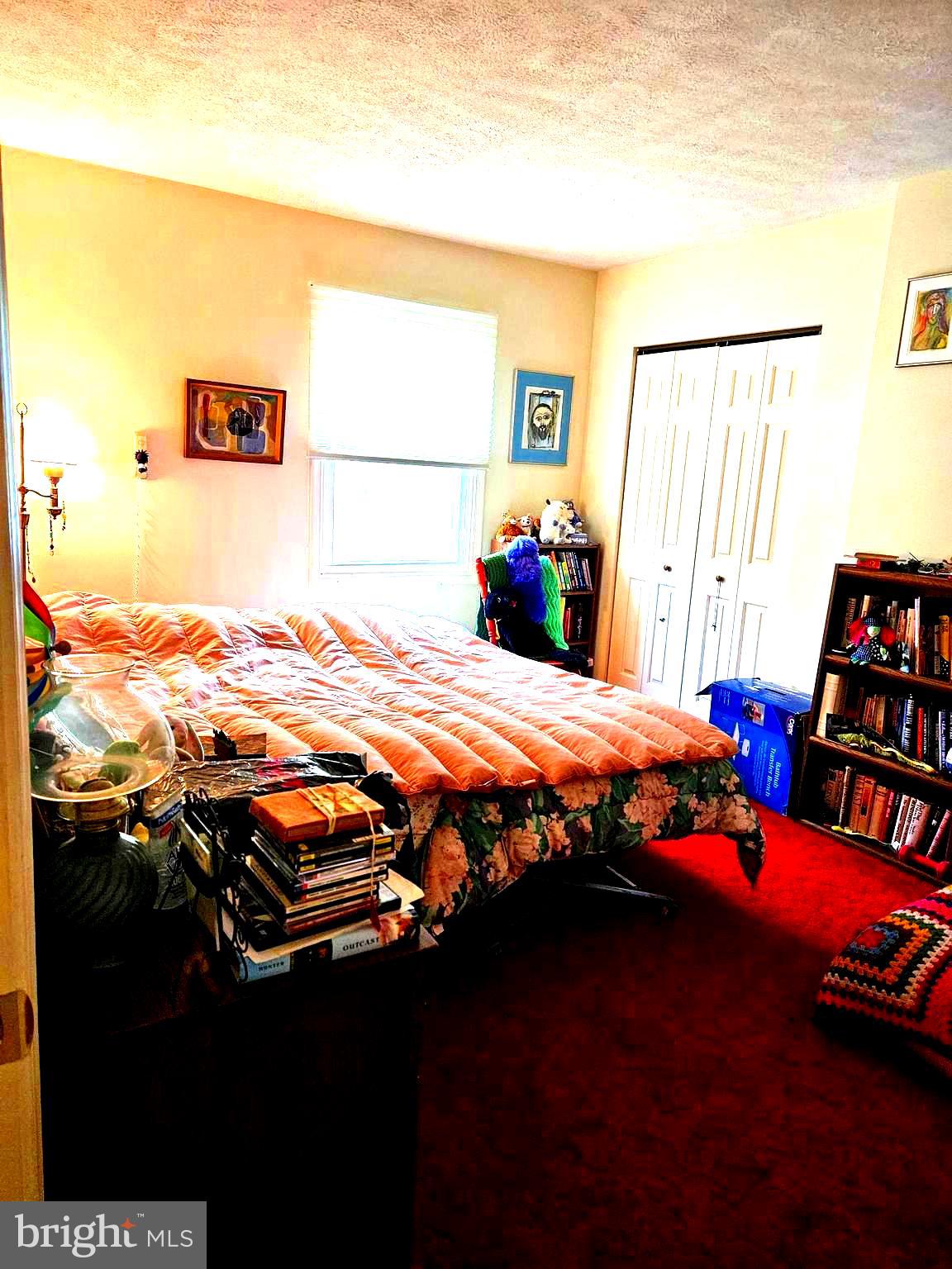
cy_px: 634
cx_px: 476
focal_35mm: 23
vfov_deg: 73.9
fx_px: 843
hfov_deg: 58.9
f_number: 1.8
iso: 500
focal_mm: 5.4
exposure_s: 1/120
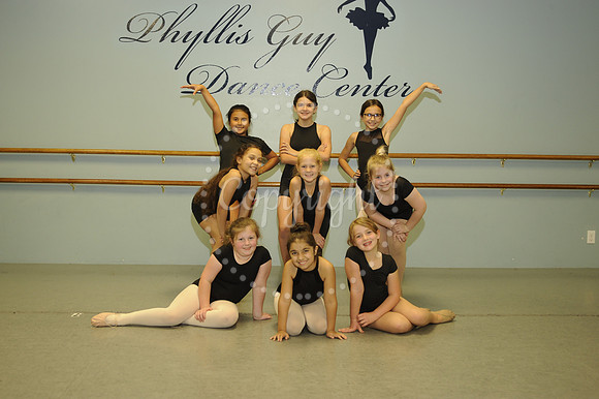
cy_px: 200
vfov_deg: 28.0
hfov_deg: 41.1
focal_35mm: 48
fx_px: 798
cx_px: 300
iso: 1000
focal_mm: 48
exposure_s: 1/60
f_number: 5.6
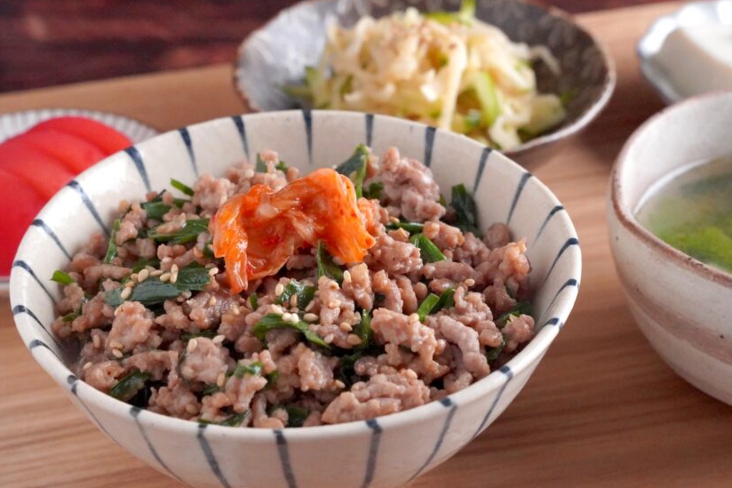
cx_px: 375
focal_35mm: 87
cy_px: 267
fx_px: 1769
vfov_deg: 15.7
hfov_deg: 23.4
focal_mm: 70
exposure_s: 1/250
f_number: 11
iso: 20000
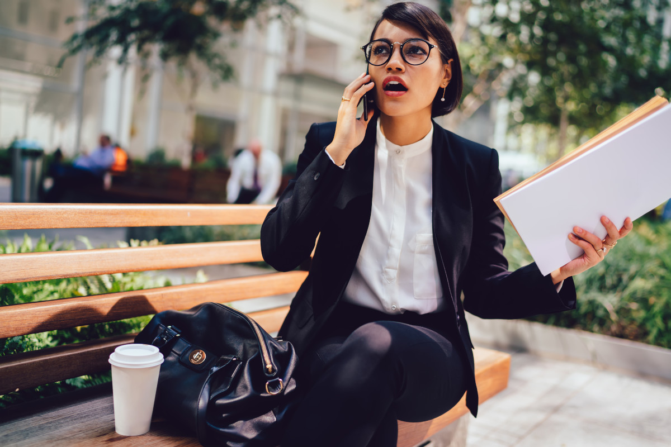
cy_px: 224
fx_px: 652
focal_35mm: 35
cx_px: 336
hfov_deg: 54.4
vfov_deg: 37.9
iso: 100
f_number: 1.6
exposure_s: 1/500
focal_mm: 35
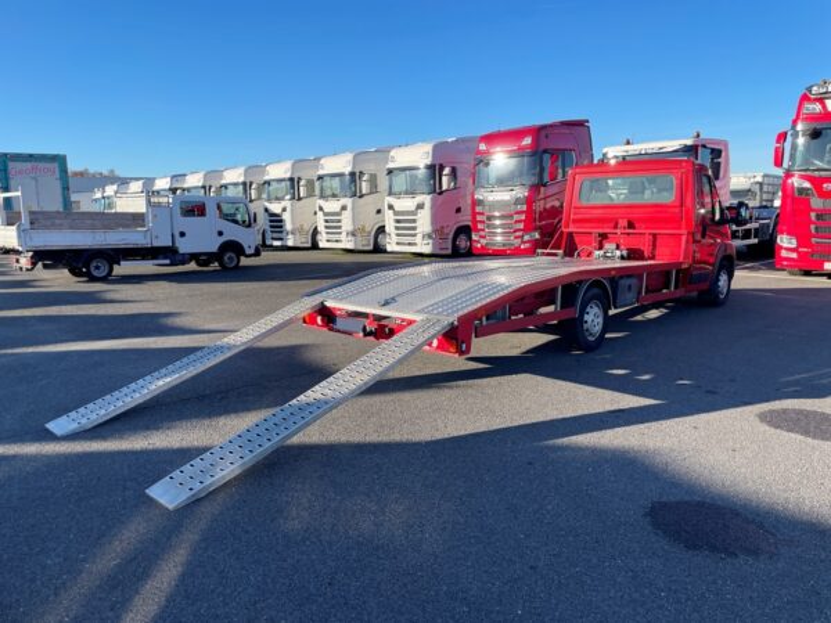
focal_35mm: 26
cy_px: 312
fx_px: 624
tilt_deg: -7.9
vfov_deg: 53.1
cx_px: 416
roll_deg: +2.1
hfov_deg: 67.3
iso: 32
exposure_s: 1/1795
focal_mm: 4.2
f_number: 1.6
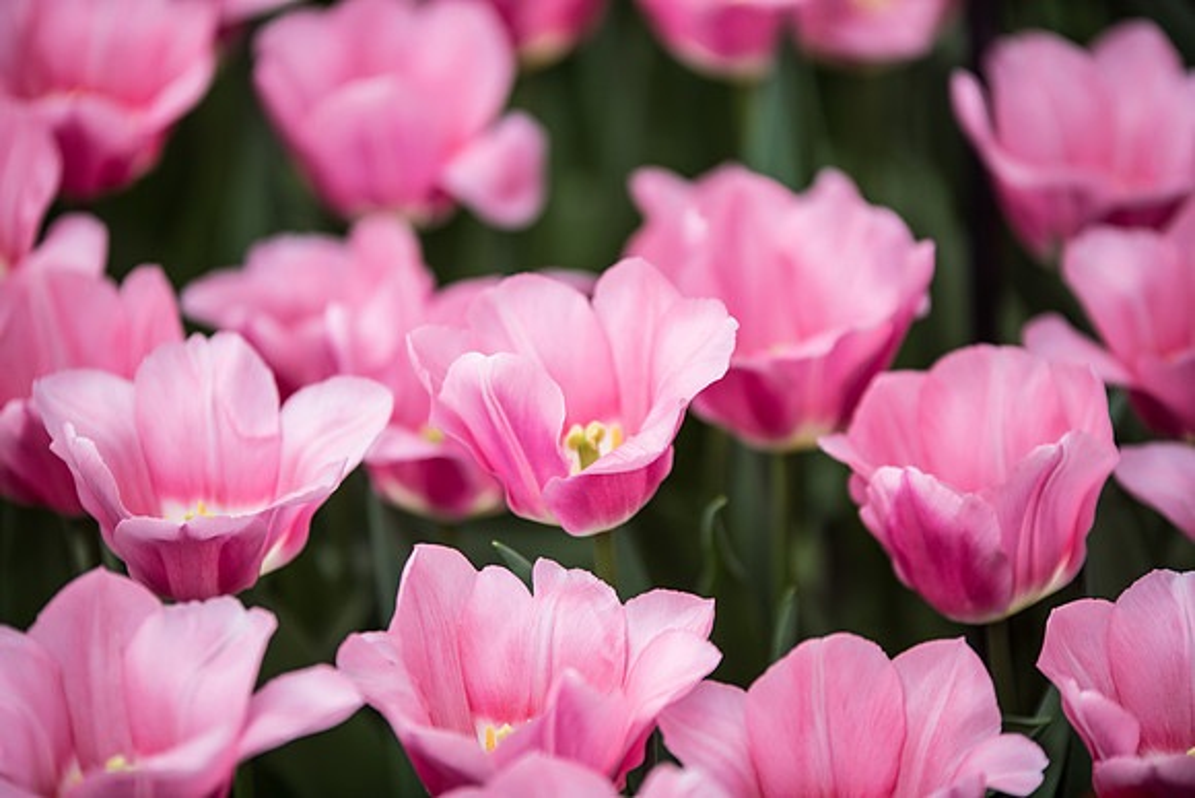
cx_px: 598
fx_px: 6640
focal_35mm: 200
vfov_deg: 6.9
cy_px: 399
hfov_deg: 10.3
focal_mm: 200
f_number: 2.8
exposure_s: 1/500
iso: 250
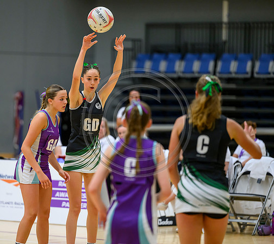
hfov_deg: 7.7
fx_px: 2037
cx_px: 91
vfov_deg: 6.9
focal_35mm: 240
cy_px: 122
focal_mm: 200
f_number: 2.8
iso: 3200
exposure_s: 1/1250
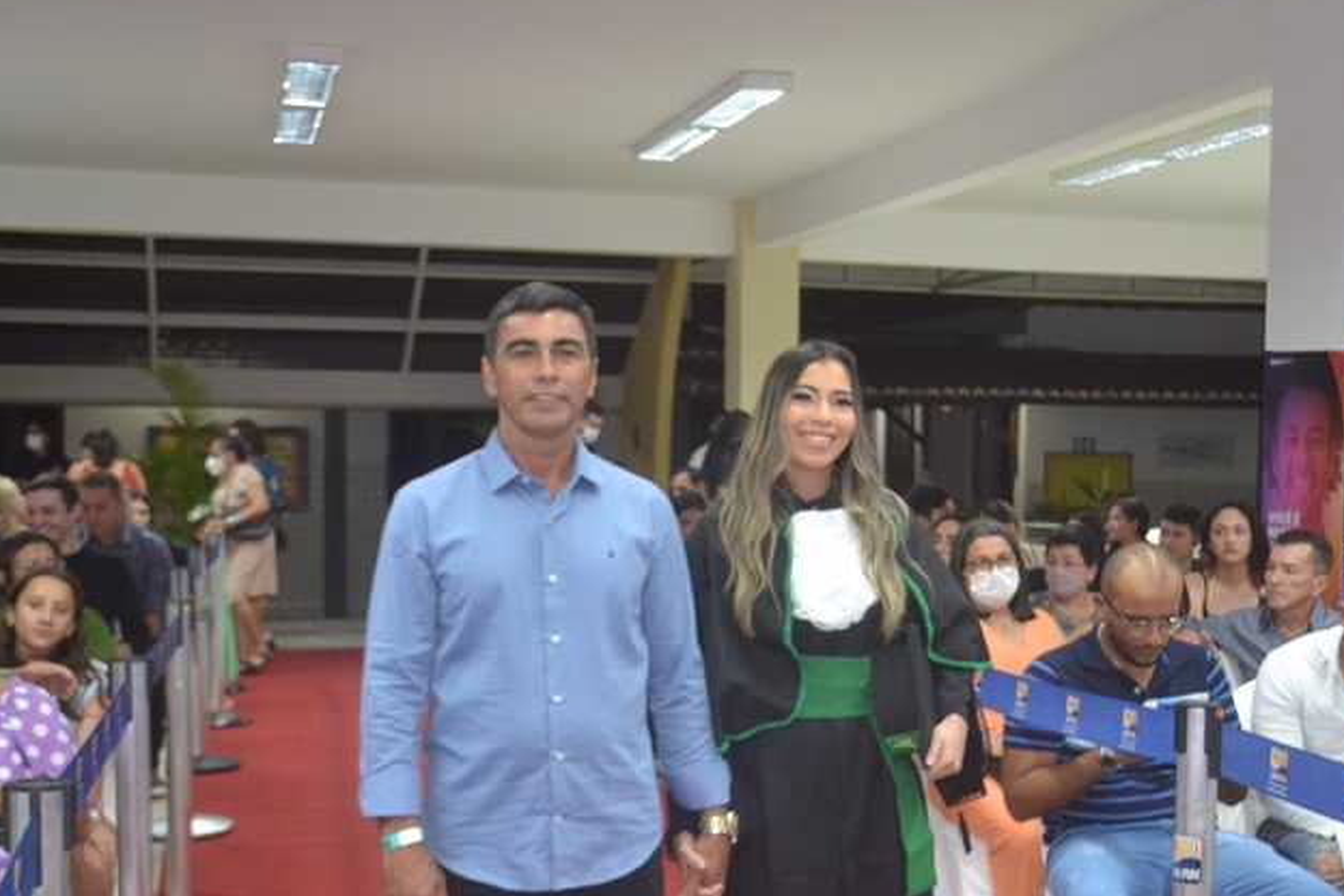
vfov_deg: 26.9
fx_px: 1867
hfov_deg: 39.5
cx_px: 790
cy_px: 546
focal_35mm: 50
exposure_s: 1/60
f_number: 4.2
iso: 1400
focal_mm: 26
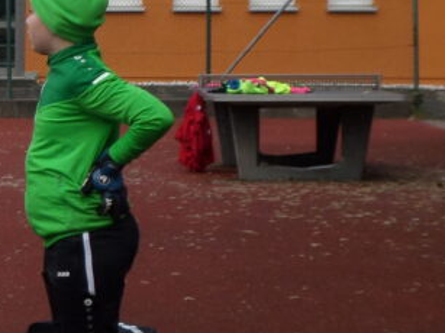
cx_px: -416
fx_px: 2107
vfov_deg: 9.0
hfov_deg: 11.1
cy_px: 152
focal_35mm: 164
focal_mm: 7.6
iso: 80
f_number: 3.9
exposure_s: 1/250
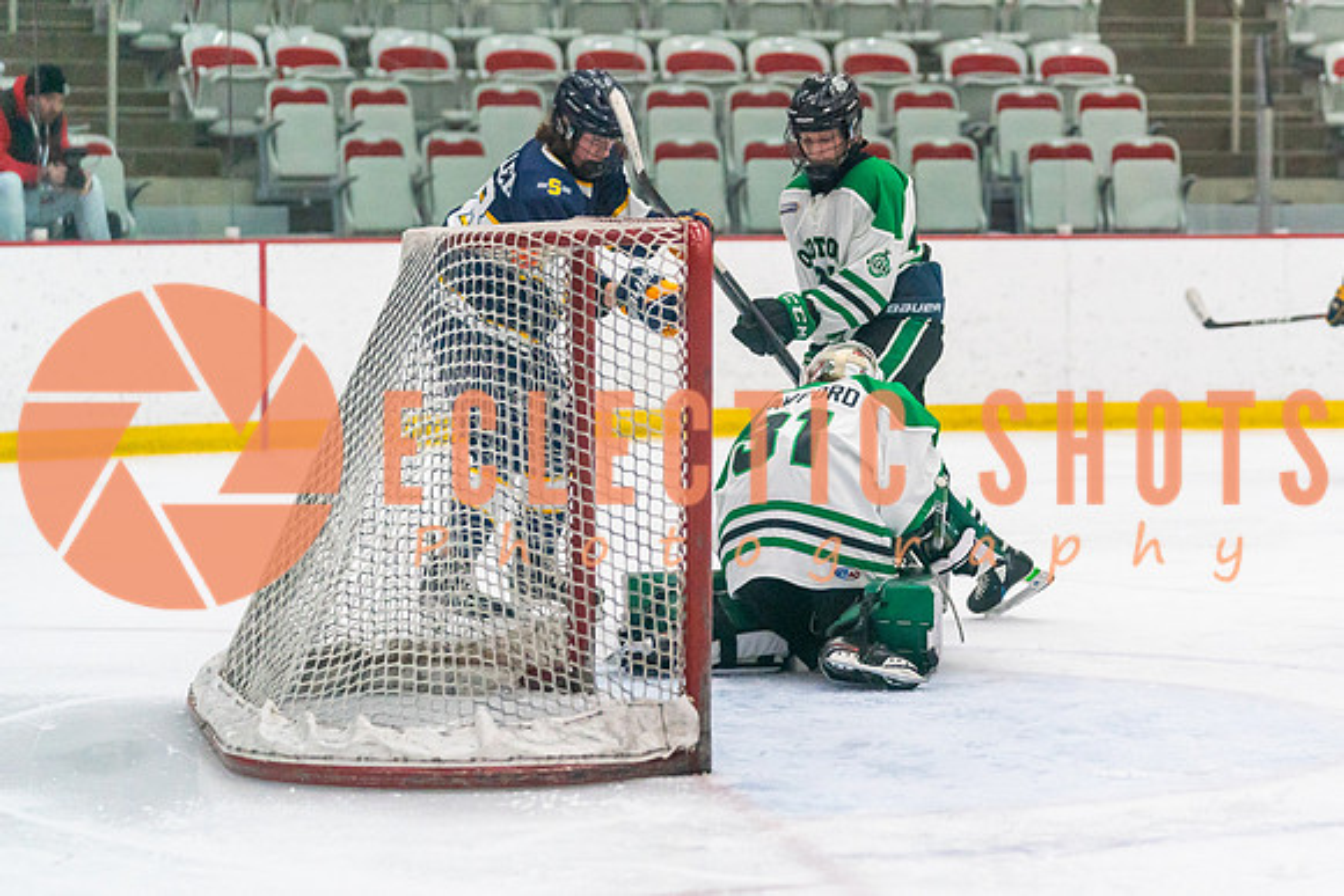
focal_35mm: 133
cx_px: 884
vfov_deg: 10.3
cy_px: 529
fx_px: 4984
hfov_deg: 15.3
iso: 4000
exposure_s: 1/1600
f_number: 2.8
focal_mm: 100
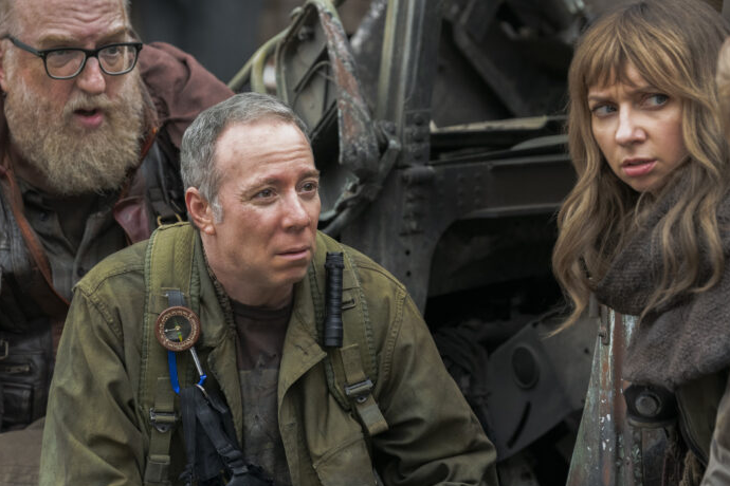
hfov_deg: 8.2
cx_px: 423
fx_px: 5110
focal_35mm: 252
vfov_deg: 5.5
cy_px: 197
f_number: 5.6
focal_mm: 200
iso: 1600
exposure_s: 1/400
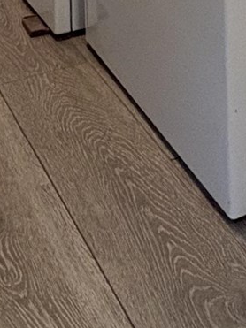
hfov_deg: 16.9
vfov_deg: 17.3
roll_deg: +0.3
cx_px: 189
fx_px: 825
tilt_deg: -3.0
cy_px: -299
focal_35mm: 87
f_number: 2.2
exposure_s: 1/60
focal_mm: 2.22
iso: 320
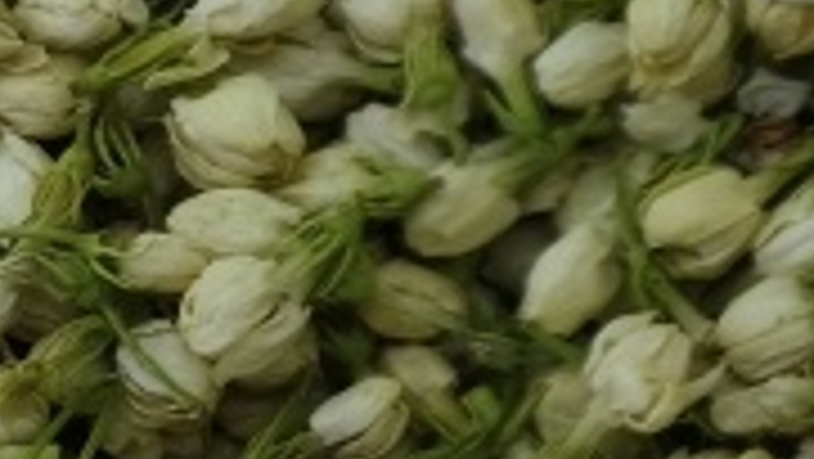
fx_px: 2397
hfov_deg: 14.6
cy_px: -36
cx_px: 1790
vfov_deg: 10.8
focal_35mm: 111
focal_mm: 5.6
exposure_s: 1/100
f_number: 1.88
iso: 216
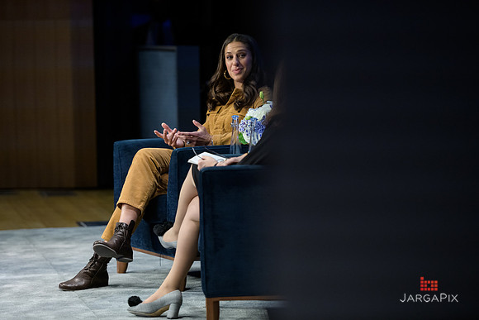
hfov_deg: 15.2
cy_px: 160
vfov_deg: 10.2
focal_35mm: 135
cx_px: 240
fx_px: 1797
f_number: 3.2
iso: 1600
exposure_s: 1/200
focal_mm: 135
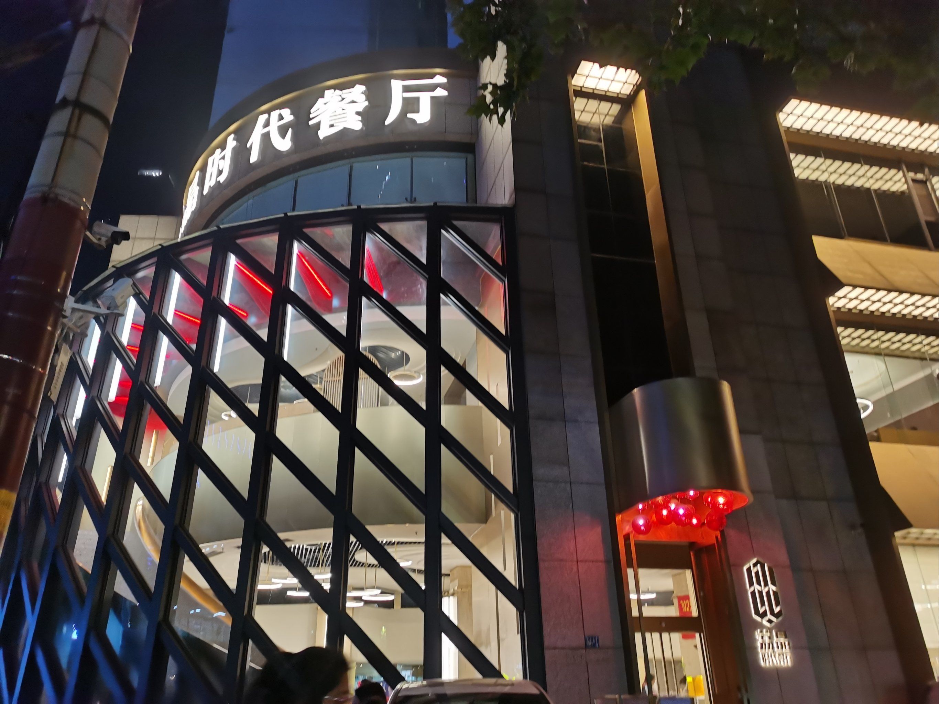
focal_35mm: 27
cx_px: 470
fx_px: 732
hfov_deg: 65.3
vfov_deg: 51.4
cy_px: 352
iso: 250
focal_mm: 5.58
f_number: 1.8
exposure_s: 1/50
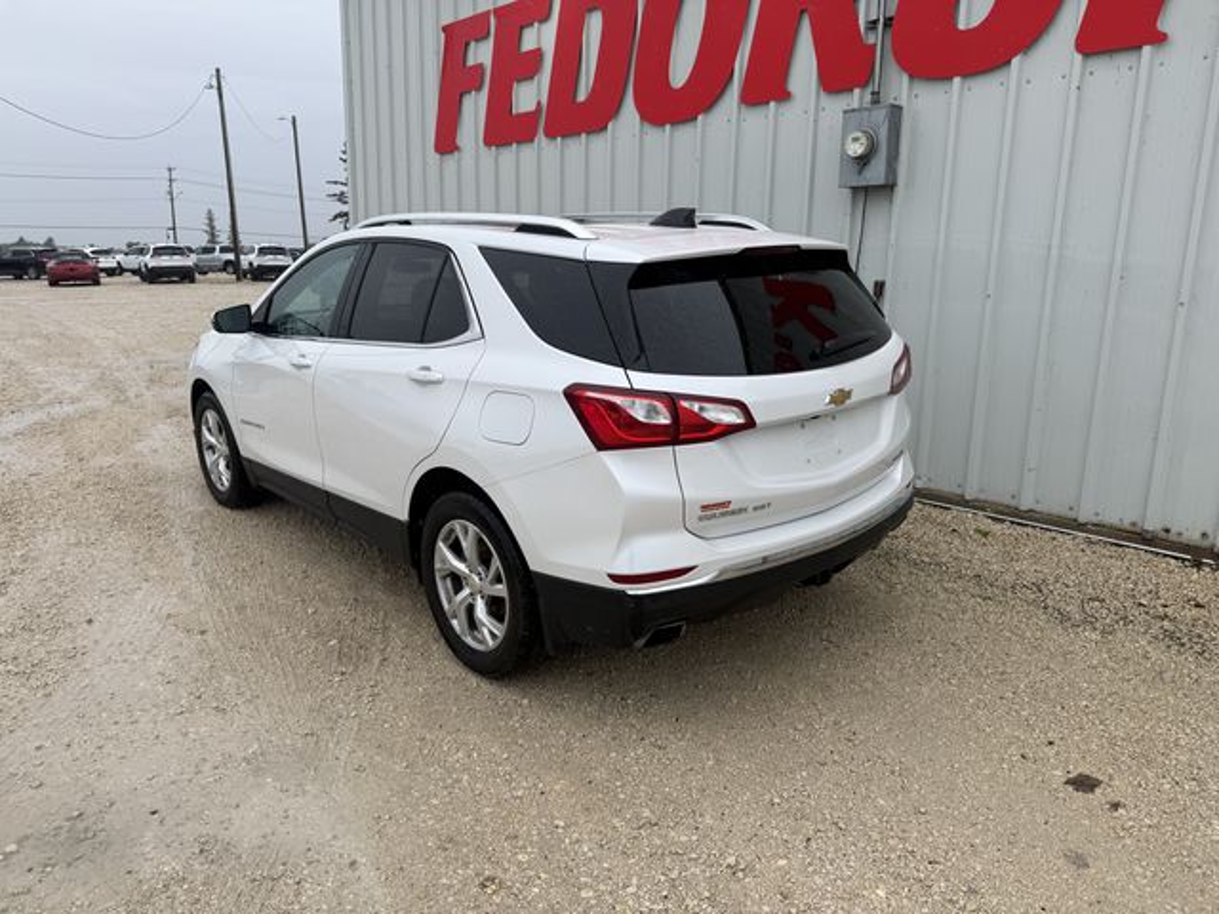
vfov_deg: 56.8
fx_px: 845
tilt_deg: -12.9
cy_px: 457
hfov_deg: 71.6
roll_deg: -0.9
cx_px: 610
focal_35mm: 24
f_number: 1.78
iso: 80
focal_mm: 6.76
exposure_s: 1/1018
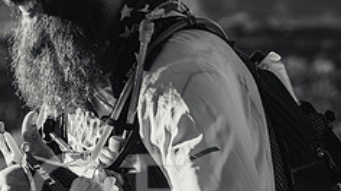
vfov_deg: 5.1
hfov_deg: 9.2
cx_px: 100
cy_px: 92
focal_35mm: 235
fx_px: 2122
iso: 160
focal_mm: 70
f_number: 4
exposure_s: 1/1600
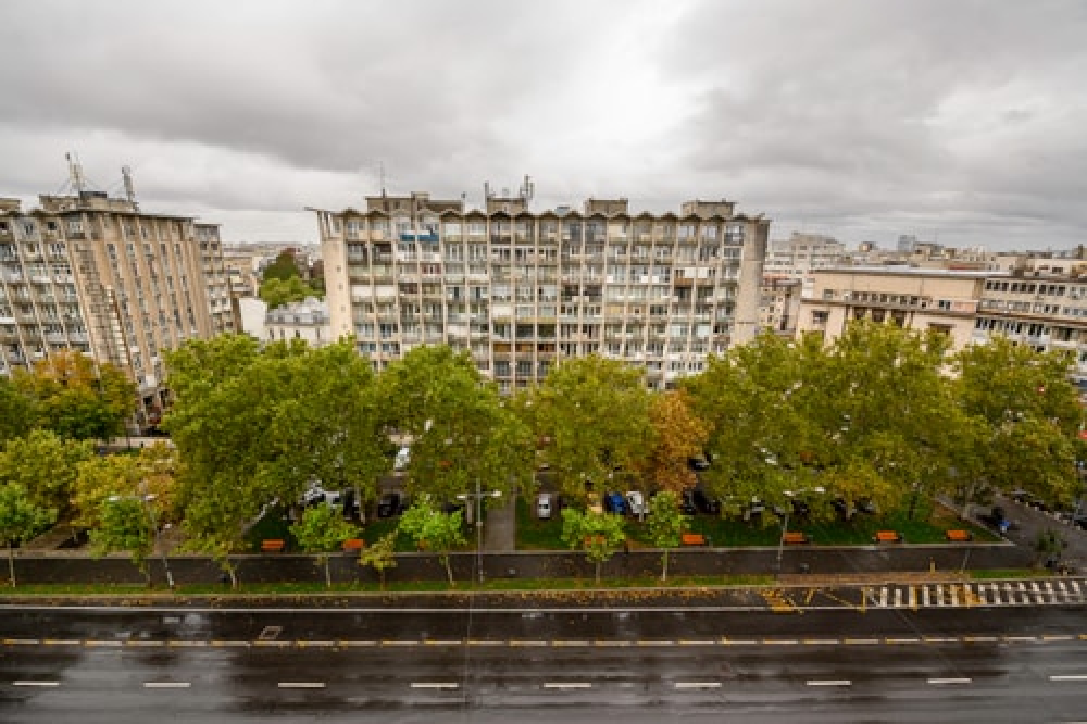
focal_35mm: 15
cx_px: 544
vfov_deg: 78.9
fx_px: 440
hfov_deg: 102.1
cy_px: 376
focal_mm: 14
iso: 160
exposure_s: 1/160
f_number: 5
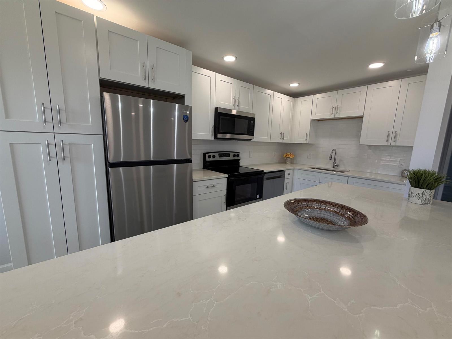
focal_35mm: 14
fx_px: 183
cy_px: 170
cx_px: 226
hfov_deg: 102.1
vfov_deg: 85.7
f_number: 2.2
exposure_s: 1/120
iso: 50
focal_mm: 2.22
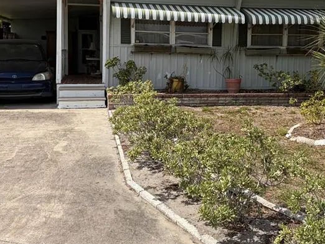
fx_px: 479
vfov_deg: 28.4
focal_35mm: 51
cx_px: 194
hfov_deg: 37.3
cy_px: 84
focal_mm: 5.96
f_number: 1.6
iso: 50
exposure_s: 1/4608
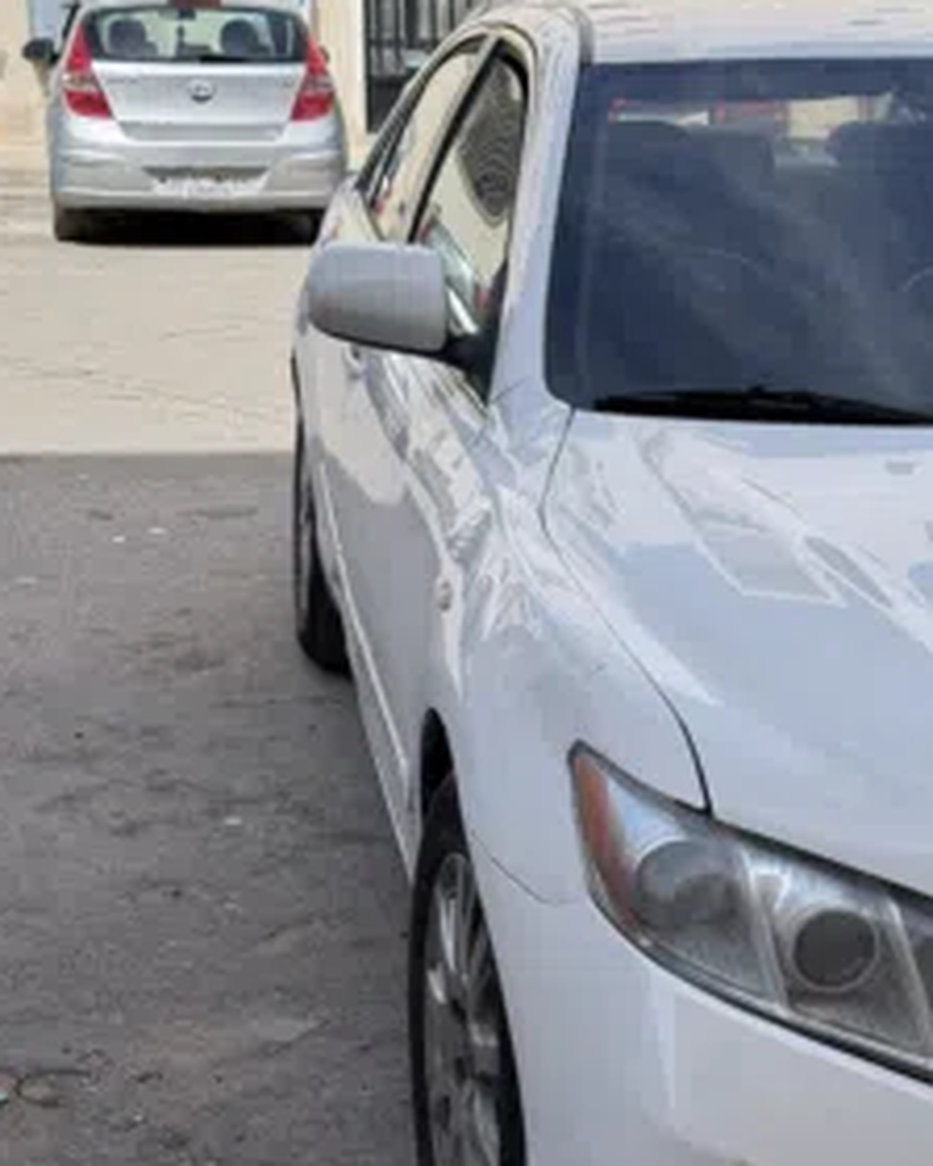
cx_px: 533
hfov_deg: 22.8
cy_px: 691
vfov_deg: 28.2
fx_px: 2313
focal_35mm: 67
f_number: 1.78
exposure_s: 1/3096
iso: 64
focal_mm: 6.76
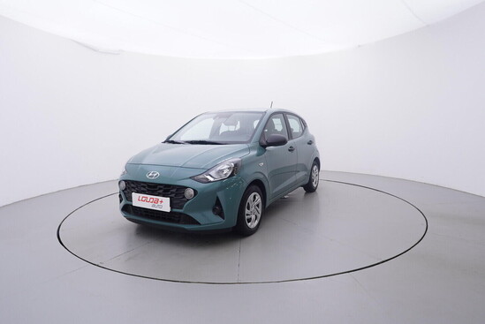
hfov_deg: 77.3
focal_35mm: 22
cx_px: 242
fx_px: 303
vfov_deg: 56.2
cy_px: 162
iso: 200
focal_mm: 15
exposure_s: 1/80
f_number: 5
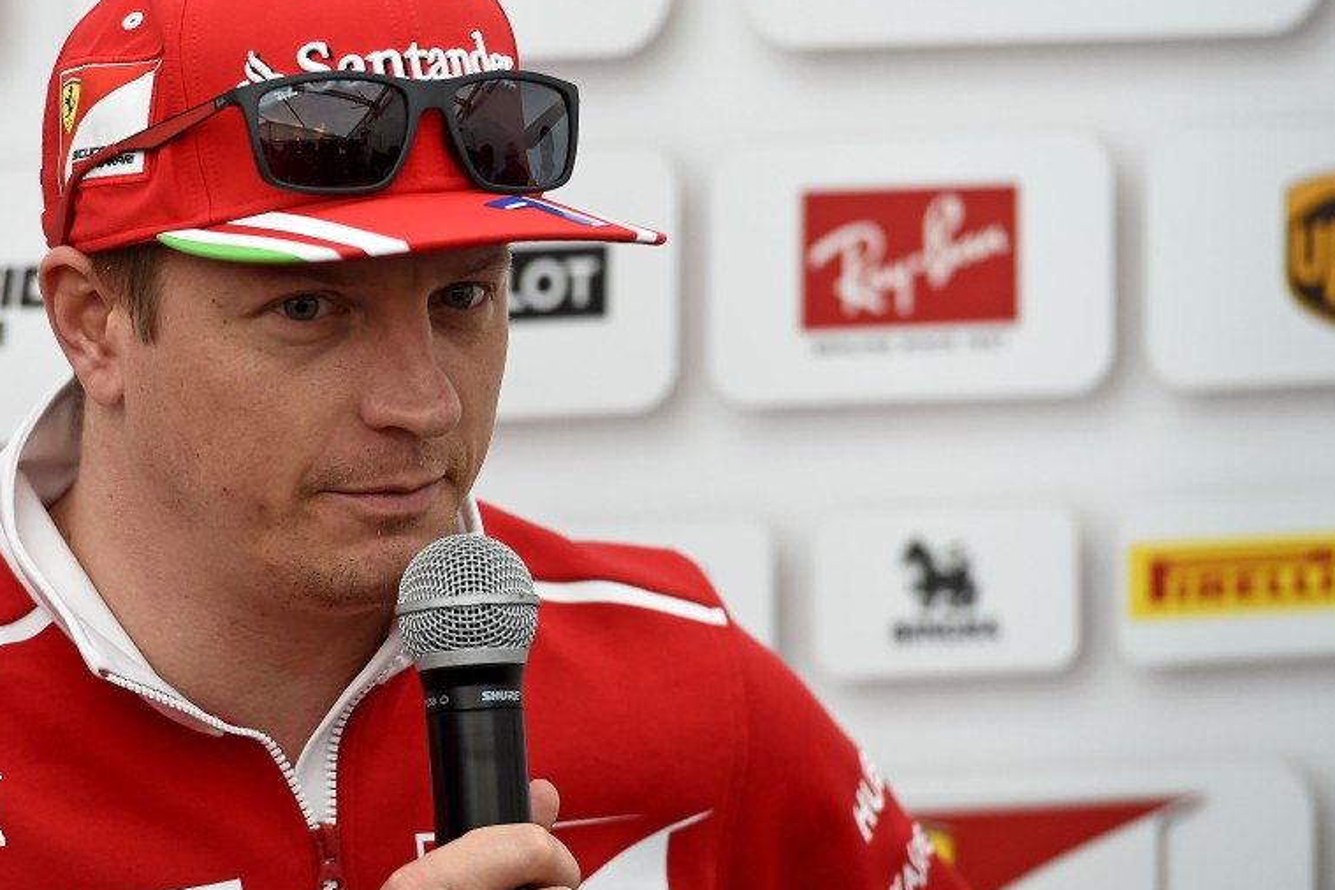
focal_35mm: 270
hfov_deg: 7.6
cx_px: 461
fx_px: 10012
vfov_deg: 5.1
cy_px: 439
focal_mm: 200
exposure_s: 1/320
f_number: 3.5
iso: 2000
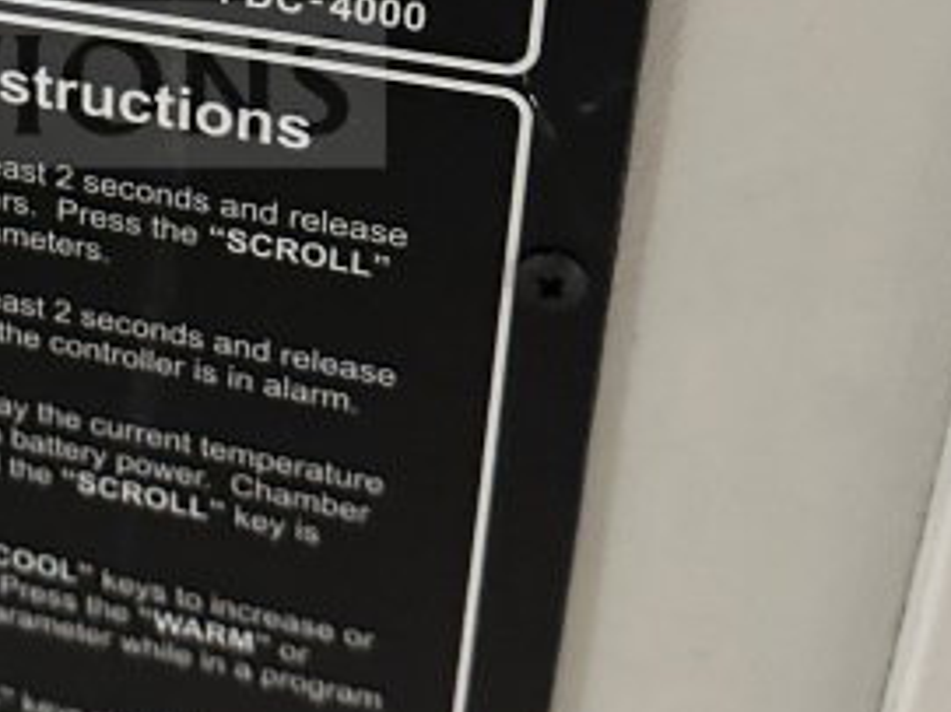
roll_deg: -2.3
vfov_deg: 19.4
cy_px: -110
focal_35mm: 72
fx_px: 1977
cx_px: -11
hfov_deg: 25.6
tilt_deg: -21.2
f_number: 1.78
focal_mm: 6.86
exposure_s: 1/46
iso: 1000
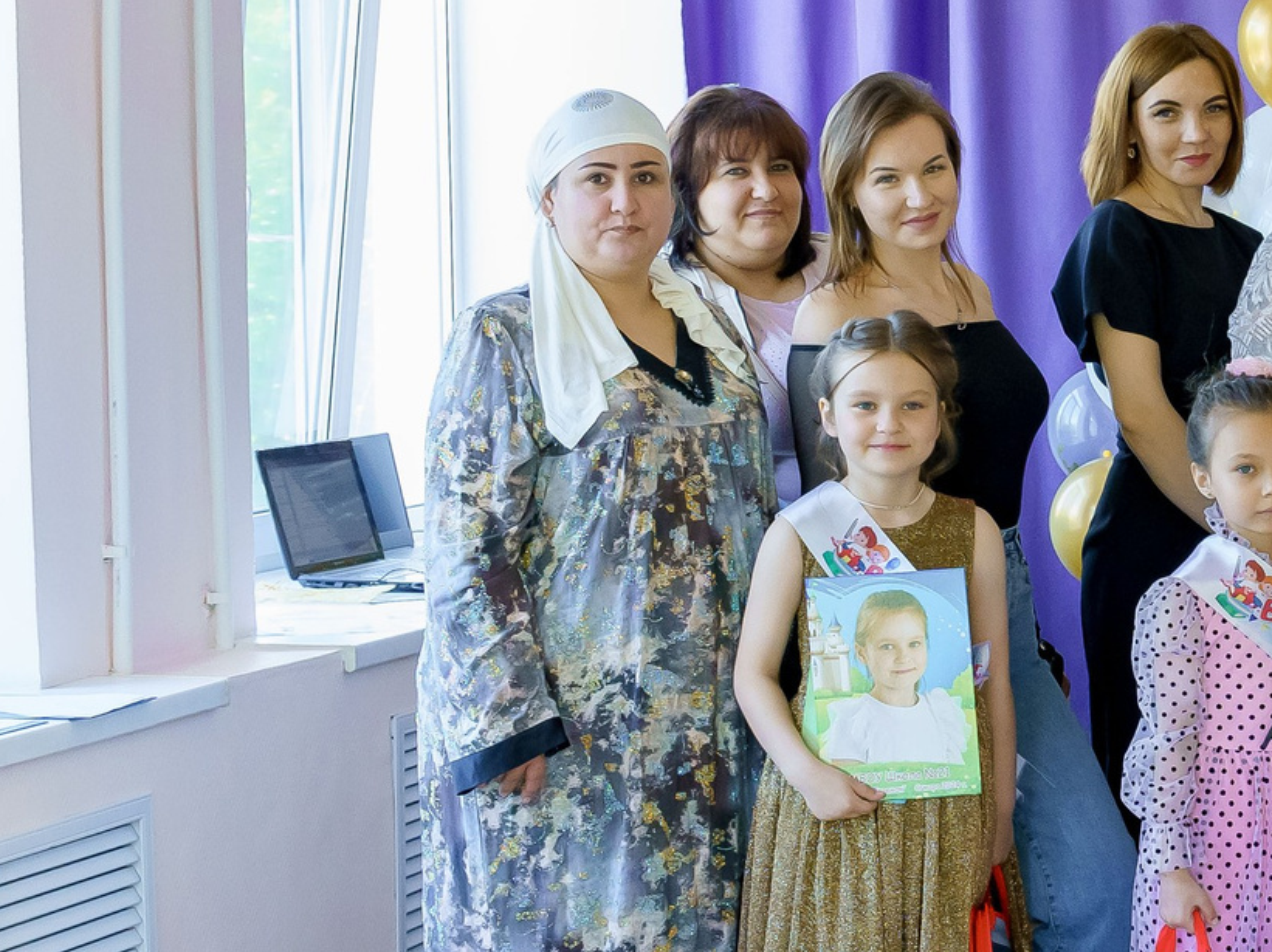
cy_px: 629
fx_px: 4077
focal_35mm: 111
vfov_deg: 13.3
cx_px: 1870
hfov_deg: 16.3
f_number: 5.6
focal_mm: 36
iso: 3200
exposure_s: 1/160
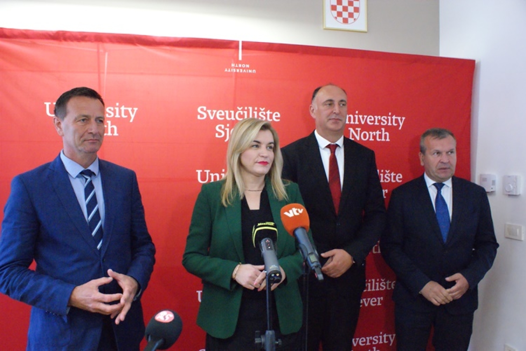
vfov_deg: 47.9
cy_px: 176
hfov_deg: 67.4
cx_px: 263
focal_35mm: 27
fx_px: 394
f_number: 5.6
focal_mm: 18
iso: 3200
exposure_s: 1/50
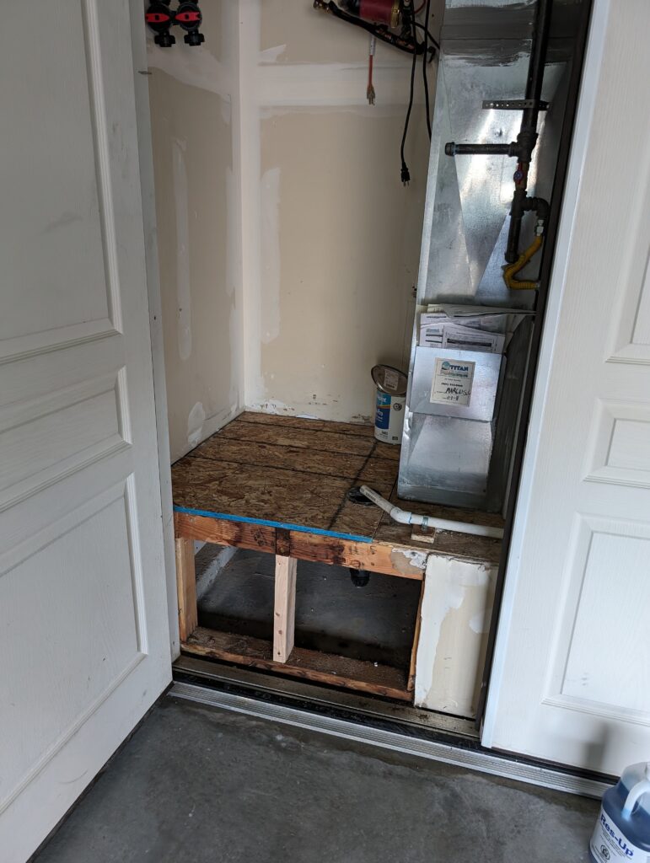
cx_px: 325
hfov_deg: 56.9
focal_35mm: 24
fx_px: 599
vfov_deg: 71.5
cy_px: 432
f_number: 1.68
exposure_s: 1/39.3
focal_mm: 6.9
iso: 326
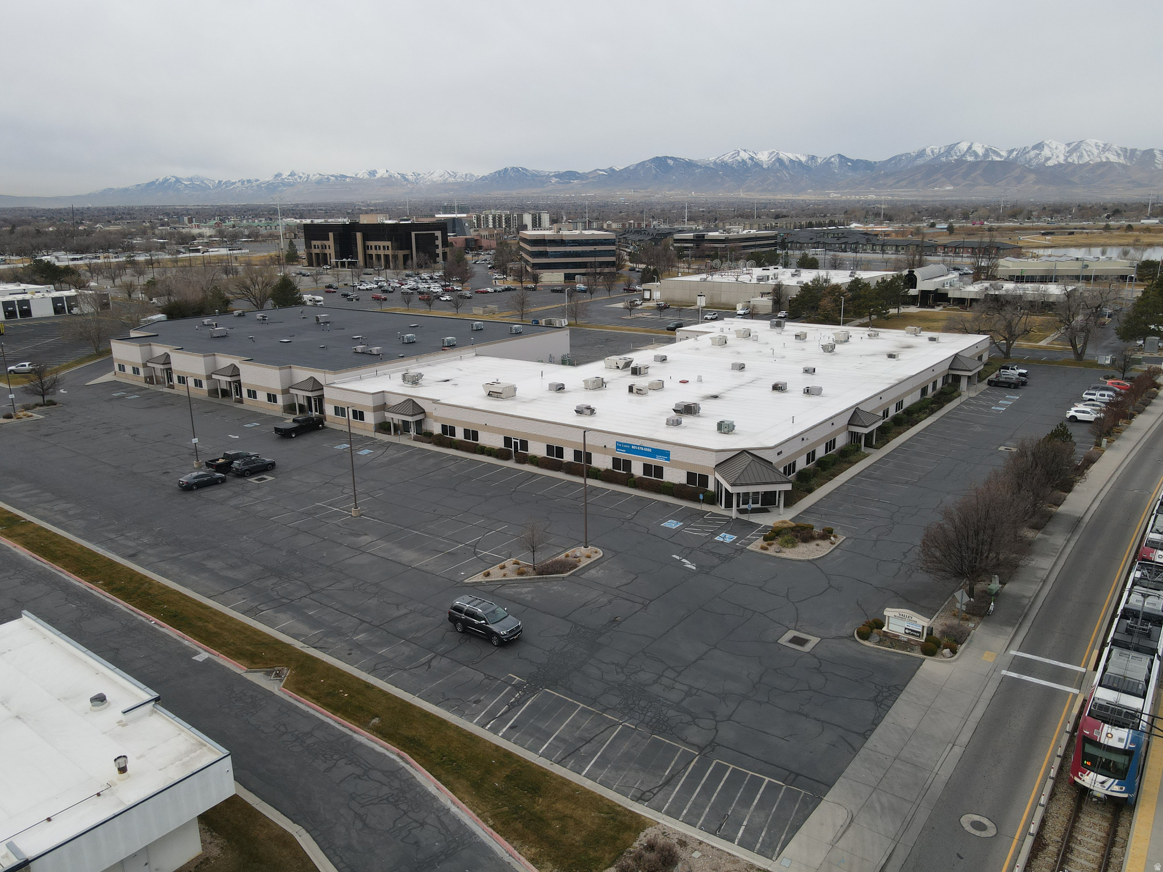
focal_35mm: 24
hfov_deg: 71.6
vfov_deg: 56.8
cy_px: 436
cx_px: 582
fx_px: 806
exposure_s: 1/240
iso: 100
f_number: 2.8
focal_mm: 4.5
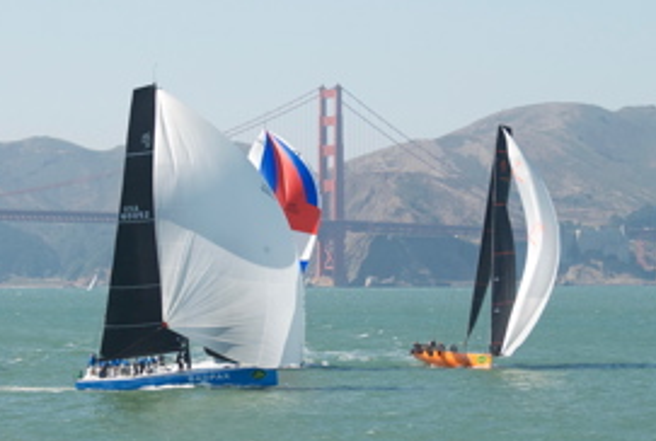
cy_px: 246
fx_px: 3050
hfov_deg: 12.3
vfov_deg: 8.3
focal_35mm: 167
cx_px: 359
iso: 320
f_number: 7.1
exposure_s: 1/800
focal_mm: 60
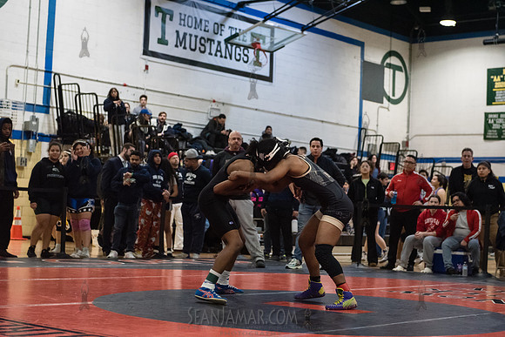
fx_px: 926
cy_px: 168
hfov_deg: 30.5
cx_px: 252
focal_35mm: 66
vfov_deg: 20.6
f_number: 3.2
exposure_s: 1/500
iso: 8000
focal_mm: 66
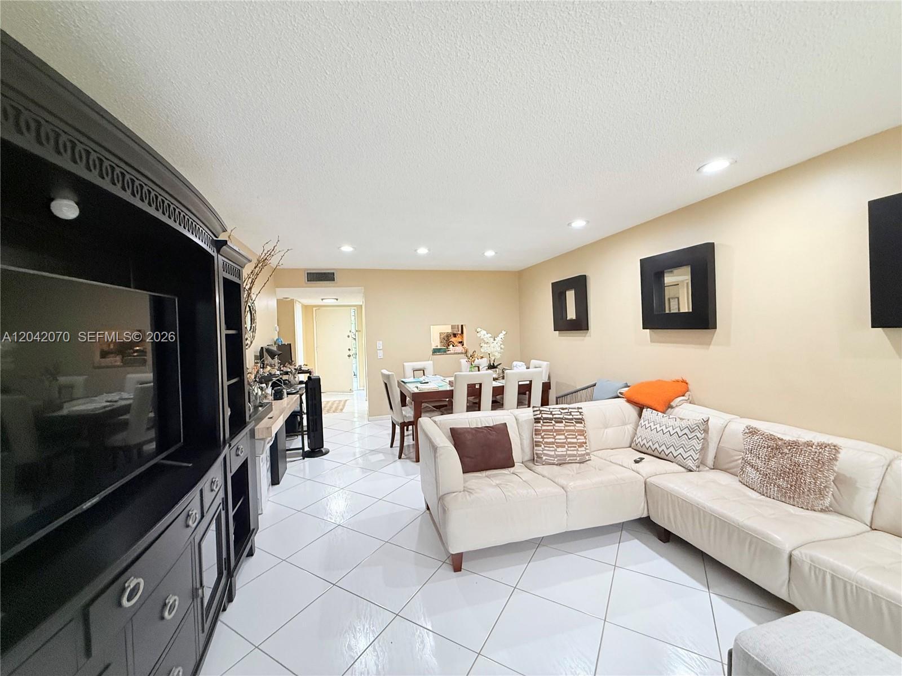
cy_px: 338
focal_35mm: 14
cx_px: 451
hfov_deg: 102.1
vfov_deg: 85.7
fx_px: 365
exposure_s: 1/99
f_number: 2.2
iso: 320
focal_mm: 2.22
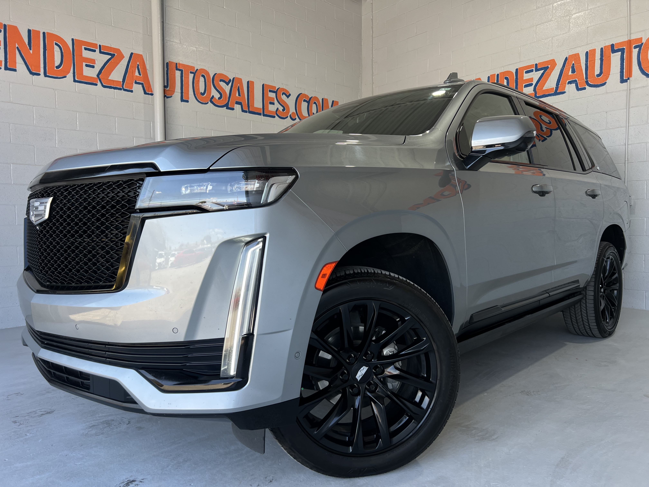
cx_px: 324
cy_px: 244
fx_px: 487
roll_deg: +1.3
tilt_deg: -2.4
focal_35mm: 26
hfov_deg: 67.3
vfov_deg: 53.1
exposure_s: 1/222
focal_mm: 5.7
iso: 50
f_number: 1.5
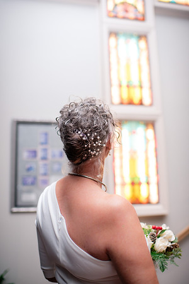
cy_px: 142
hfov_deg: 37.9
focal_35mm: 35
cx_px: 94
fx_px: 276
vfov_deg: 54.4
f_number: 2
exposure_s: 1/200
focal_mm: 35
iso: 320
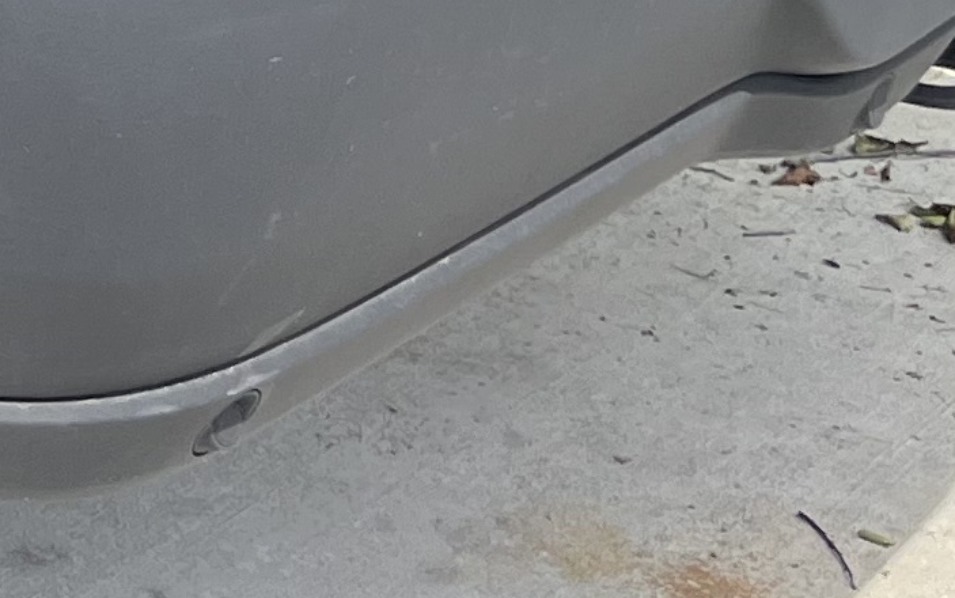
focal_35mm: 158
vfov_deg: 7.3
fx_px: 4114
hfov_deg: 11.3
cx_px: -1227
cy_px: -1199
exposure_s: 1/1175
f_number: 1.6
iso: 50
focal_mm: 5.1
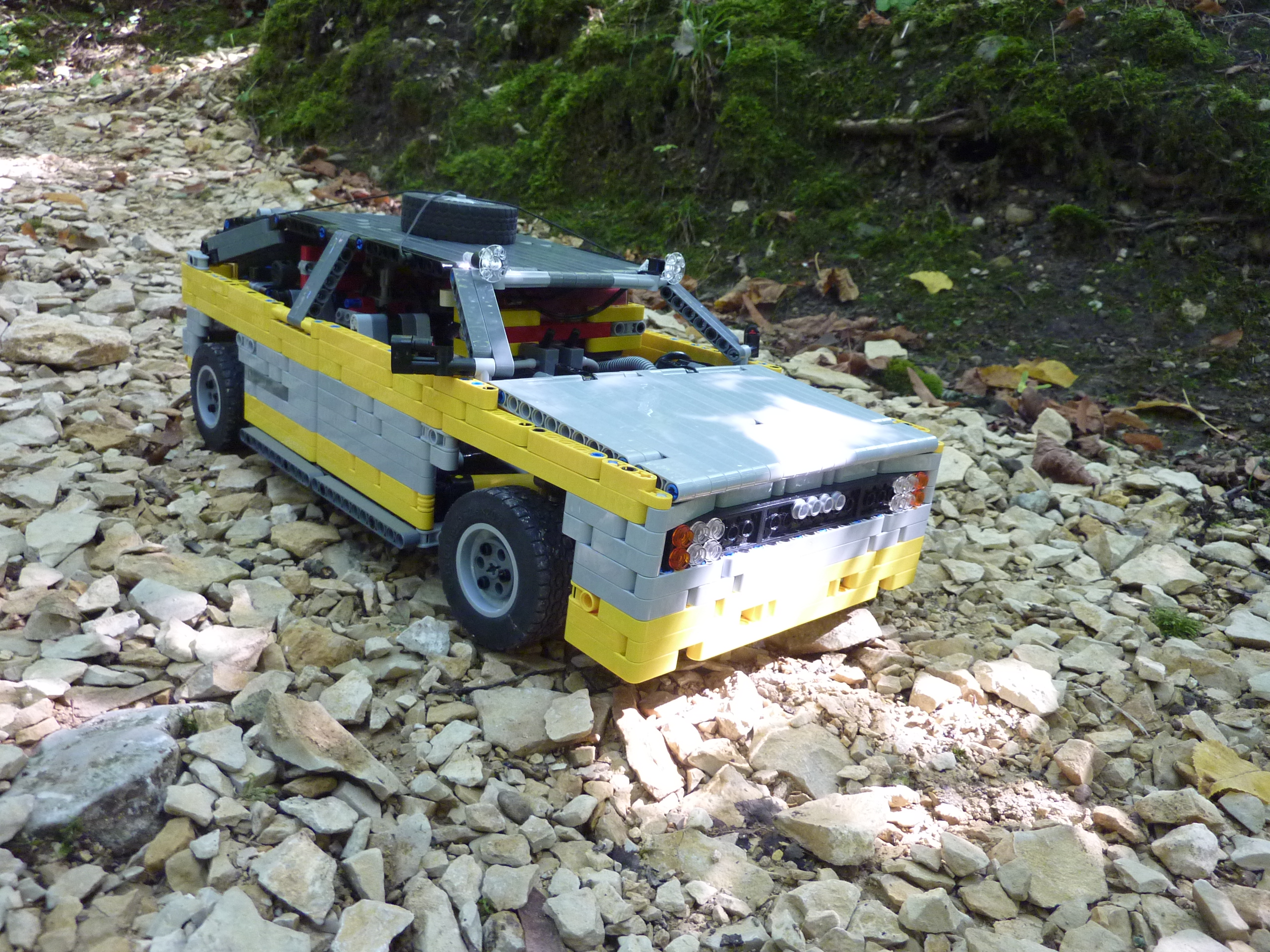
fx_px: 917
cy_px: 476
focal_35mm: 25
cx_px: 635
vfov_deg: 54.9
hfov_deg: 69.4
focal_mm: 4.1
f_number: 3.3
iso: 250
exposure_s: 1/30
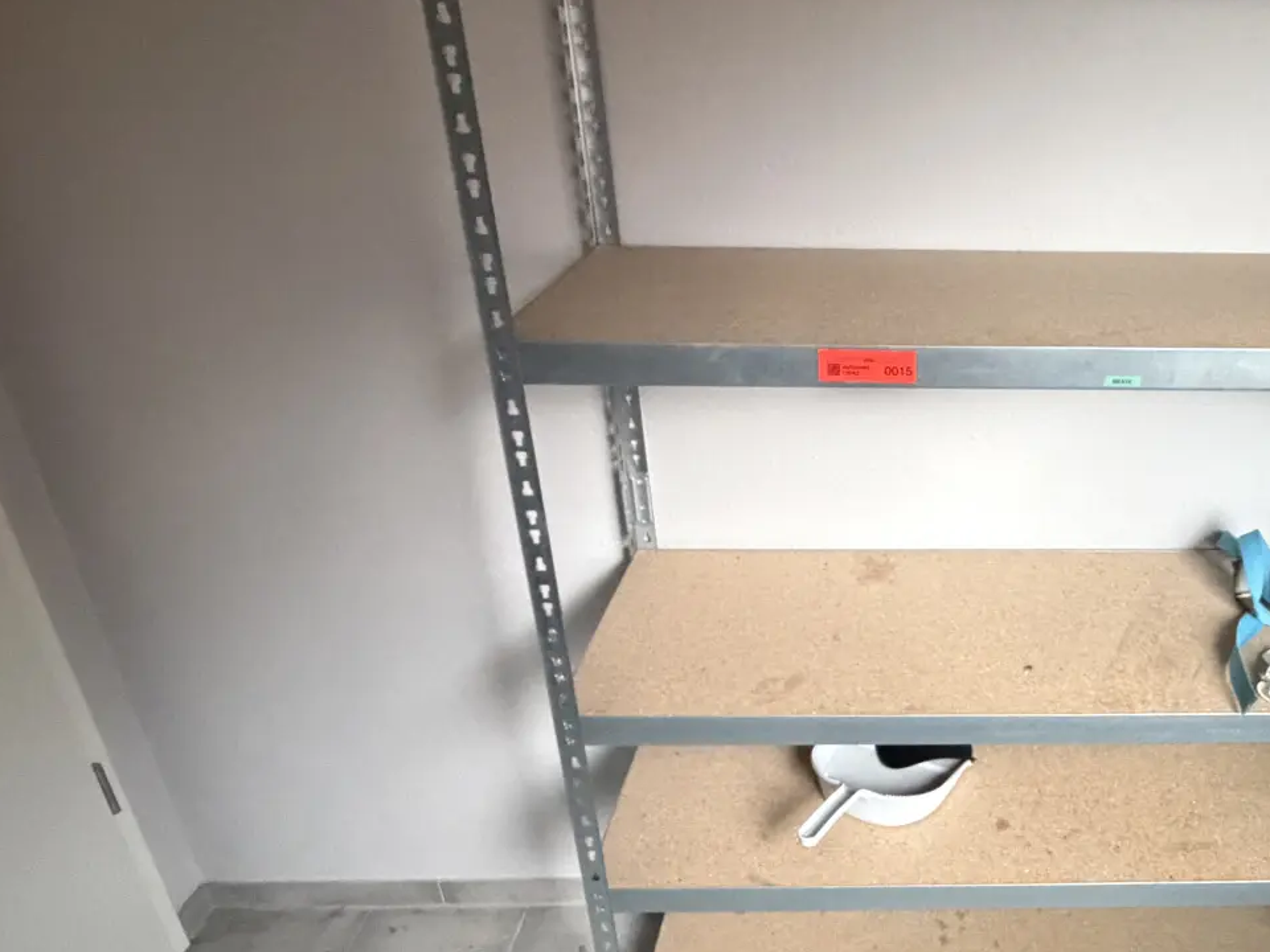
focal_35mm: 28
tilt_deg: -21.6
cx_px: 976
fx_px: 1027
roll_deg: -1.0
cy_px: 407
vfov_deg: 49.6
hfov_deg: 59.5
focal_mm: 2.22
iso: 1000
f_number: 2.2
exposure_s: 1/60
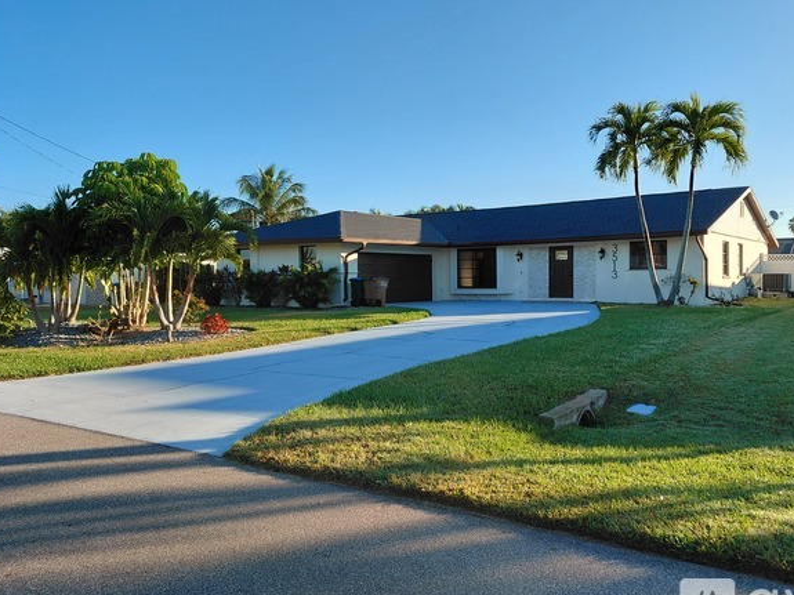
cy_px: 289
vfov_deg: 48.2
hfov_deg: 61.5
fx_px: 665
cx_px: 443
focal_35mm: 29
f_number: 1.8
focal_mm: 4.69
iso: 50
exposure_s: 1/1491
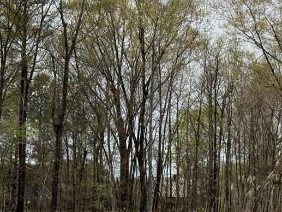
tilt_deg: +5.4
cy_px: 127
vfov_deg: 15.6
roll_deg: +0.1
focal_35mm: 95
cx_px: 277
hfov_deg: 20.1
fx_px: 774
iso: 64
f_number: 1.78
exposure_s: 1/5376
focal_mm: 6.76
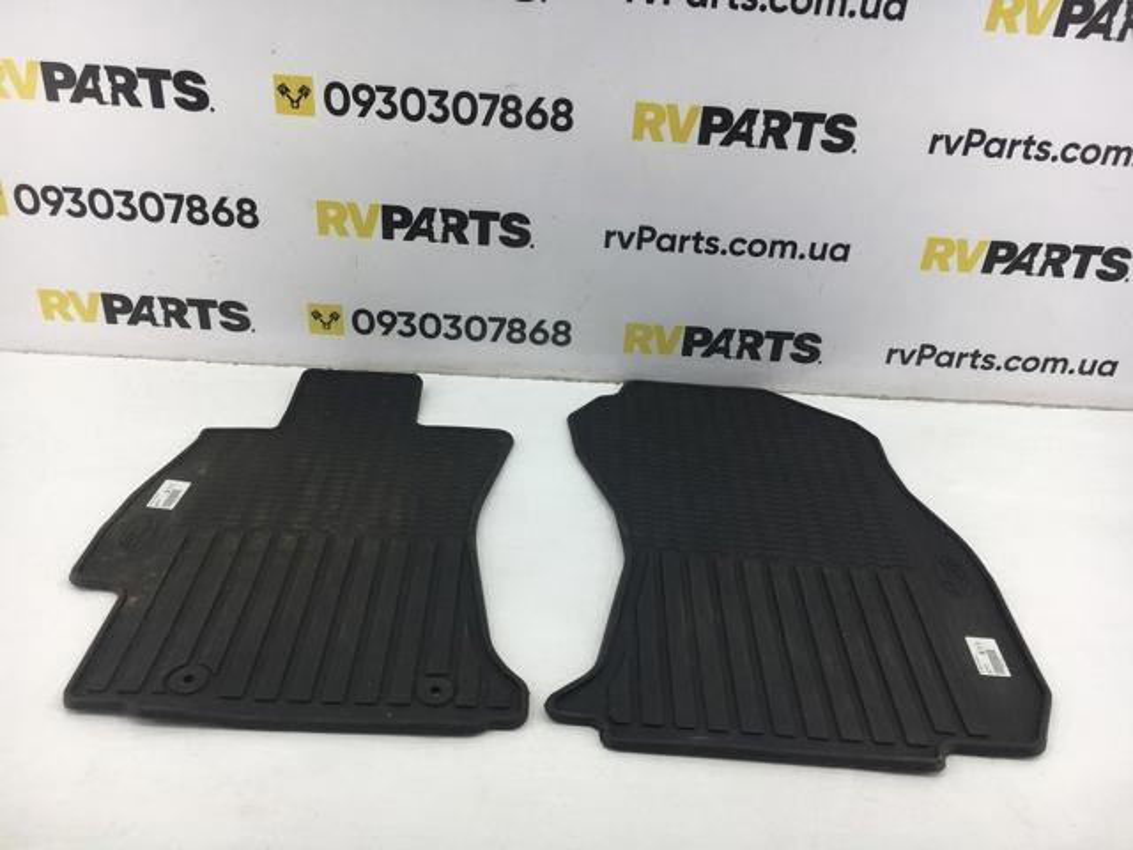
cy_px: 425
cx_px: 566
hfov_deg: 61.7
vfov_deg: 48.2
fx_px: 949
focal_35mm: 29
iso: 25
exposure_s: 1/50
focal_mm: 4.15
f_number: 2.2
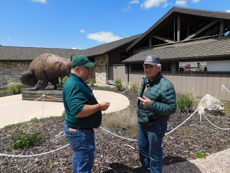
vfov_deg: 58.9
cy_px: 86
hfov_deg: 73.9
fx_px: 153
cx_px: 115
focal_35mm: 23
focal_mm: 4
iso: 125
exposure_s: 1/500
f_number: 6
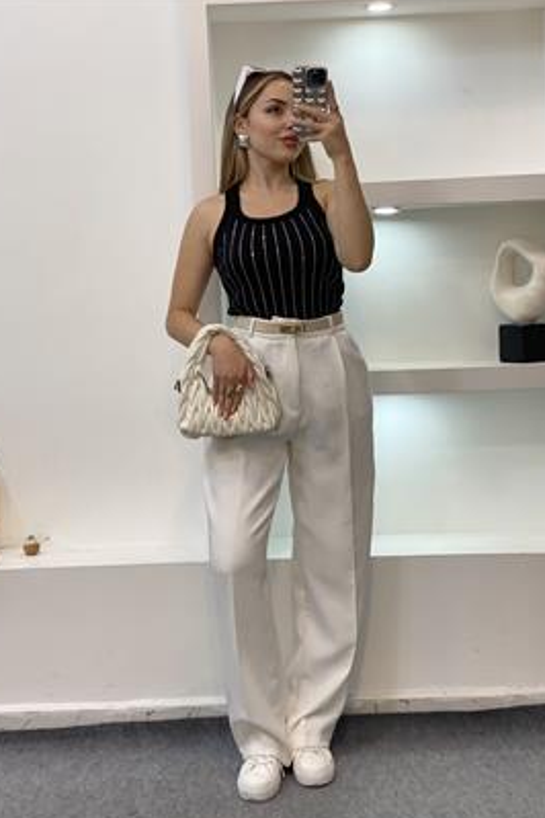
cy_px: 417
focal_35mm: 56
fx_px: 1272
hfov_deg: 24.2
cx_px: 256
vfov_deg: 35.6
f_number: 2
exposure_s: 1/100
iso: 80
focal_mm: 6
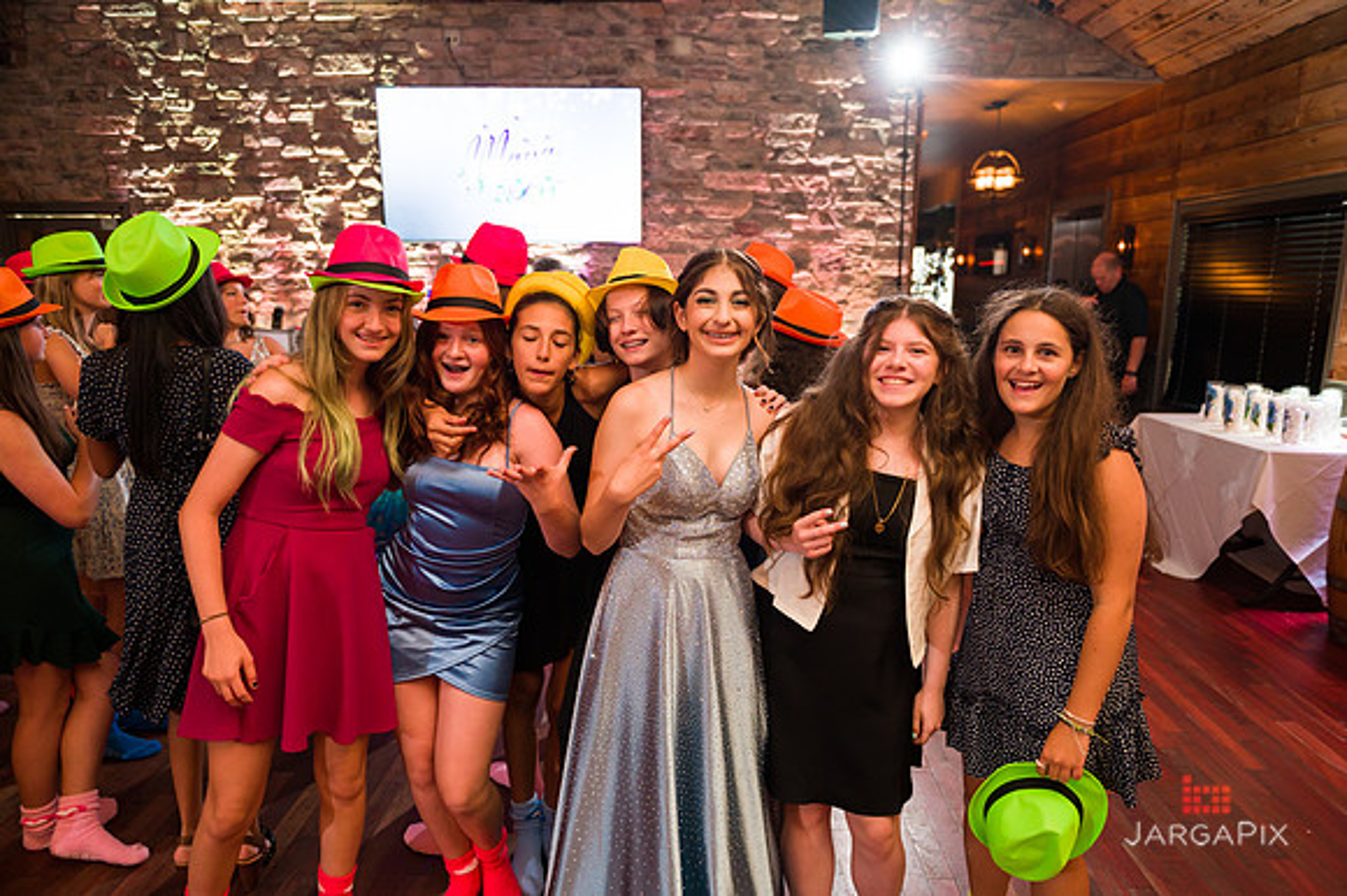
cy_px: 448
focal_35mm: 24
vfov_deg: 53.1
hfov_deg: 73.8
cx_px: 674
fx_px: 897
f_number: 3.2
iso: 1250
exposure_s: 1/125
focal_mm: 24
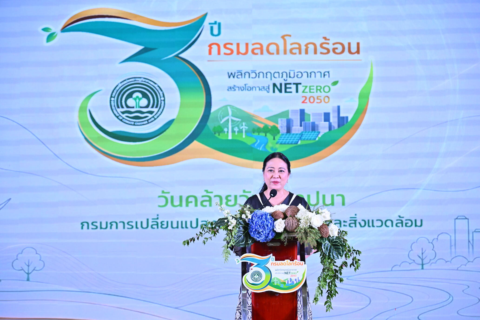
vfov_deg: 14.6
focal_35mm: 94
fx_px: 1253
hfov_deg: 21.7
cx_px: 240
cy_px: 160
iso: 1600
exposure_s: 1/500
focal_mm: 94
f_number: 3.5
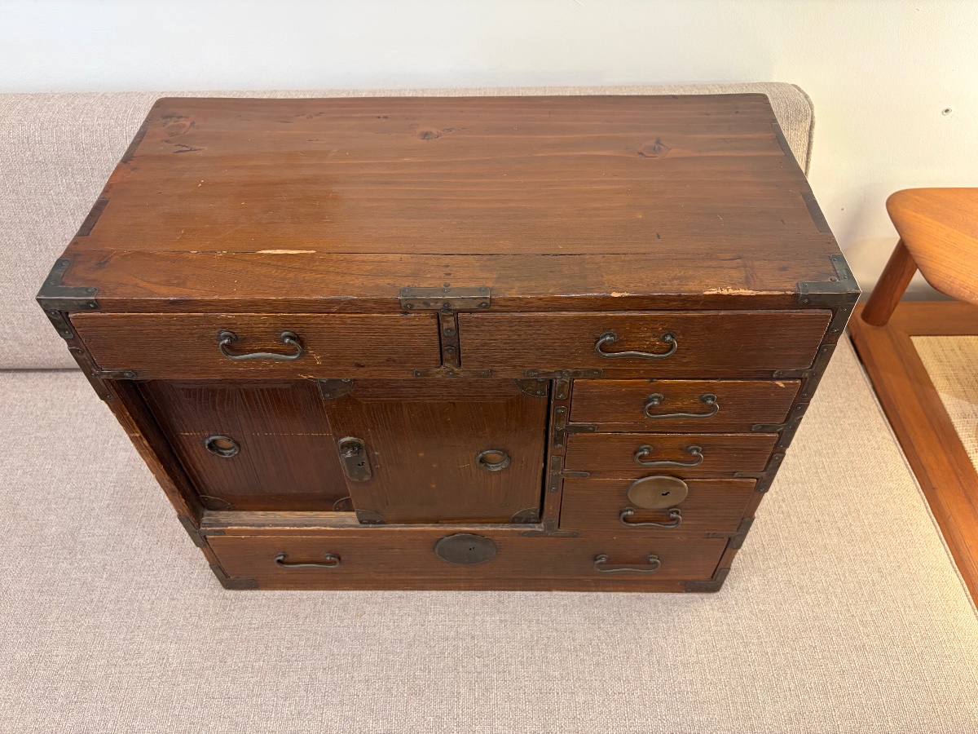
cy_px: 367
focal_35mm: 26
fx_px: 735
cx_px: 489
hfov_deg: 67.3
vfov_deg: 53.1
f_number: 1.6
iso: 160
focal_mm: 5.96
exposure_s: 1/50
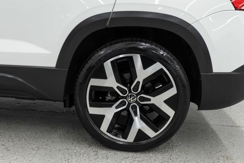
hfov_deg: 46.4
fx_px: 285
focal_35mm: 42
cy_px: 82
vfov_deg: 31.9
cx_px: 122
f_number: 3.2
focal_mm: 28
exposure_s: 1/40
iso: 200
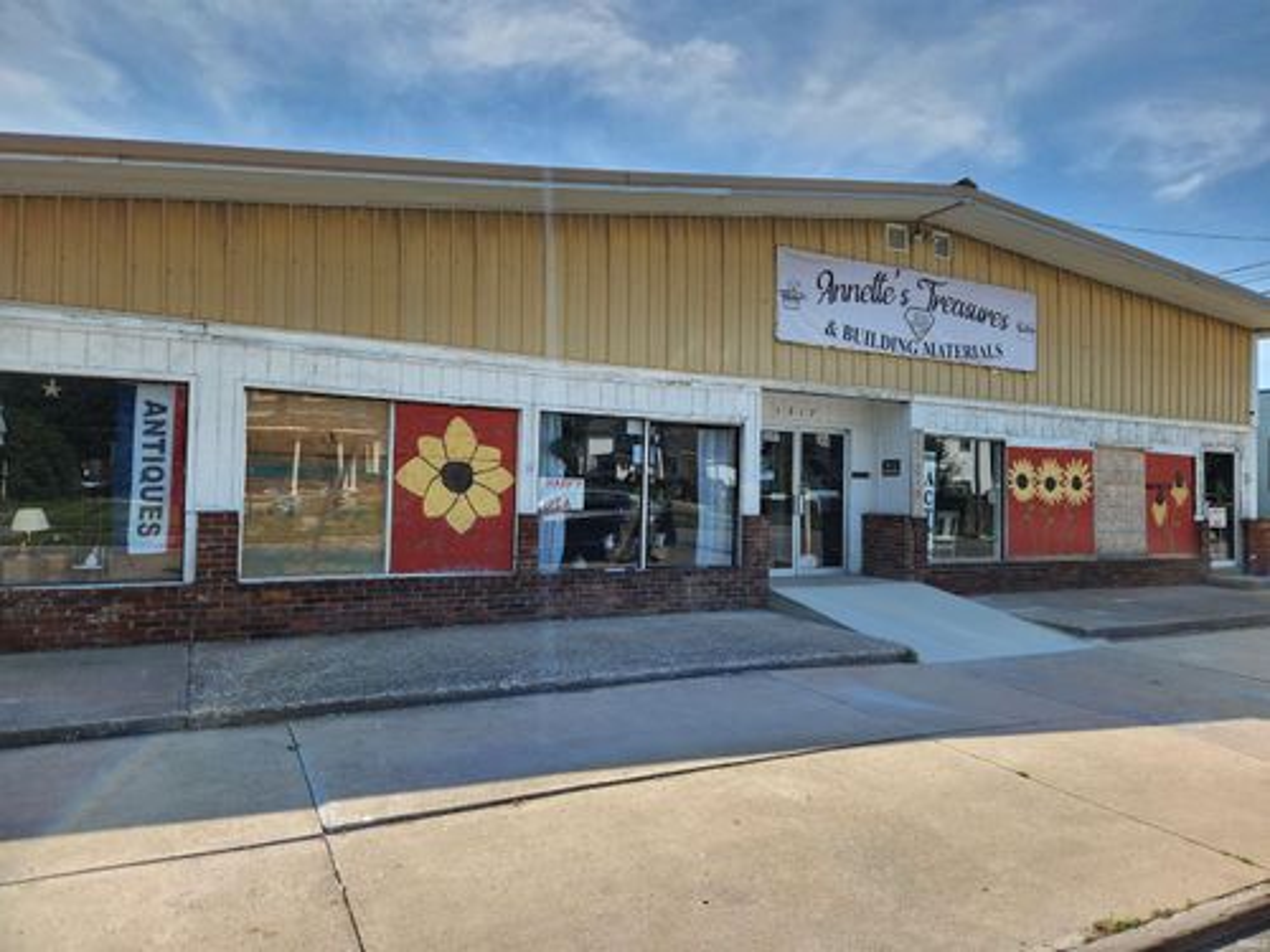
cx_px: 635
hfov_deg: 73.9
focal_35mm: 23
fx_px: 844
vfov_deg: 58.9
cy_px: 476
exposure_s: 1/2163
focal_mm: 5.4
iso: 20
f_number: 1.8
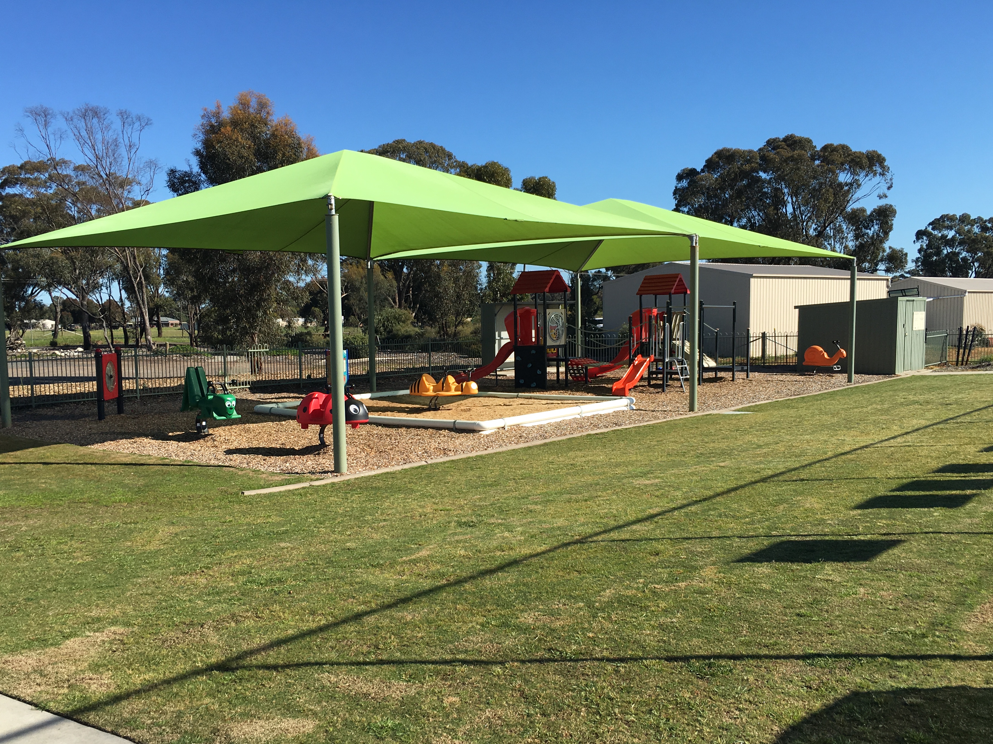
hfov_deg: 55.3
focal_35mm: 33
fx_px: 947
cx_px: 478
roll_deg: +0.2
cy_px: 420
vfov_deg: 42.9
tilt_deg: -5.1
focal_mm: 4.15
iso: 25
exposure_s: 1/1508
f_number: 2.2
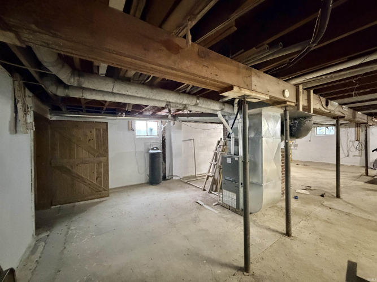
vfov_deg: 85.7
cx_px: 188
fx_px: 152
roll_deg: +1.0
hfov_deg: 102.1
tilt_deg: -0.9
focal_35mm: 14
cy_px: 141
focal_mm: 2.22
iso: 1250
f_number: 2.2
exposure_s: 1/30
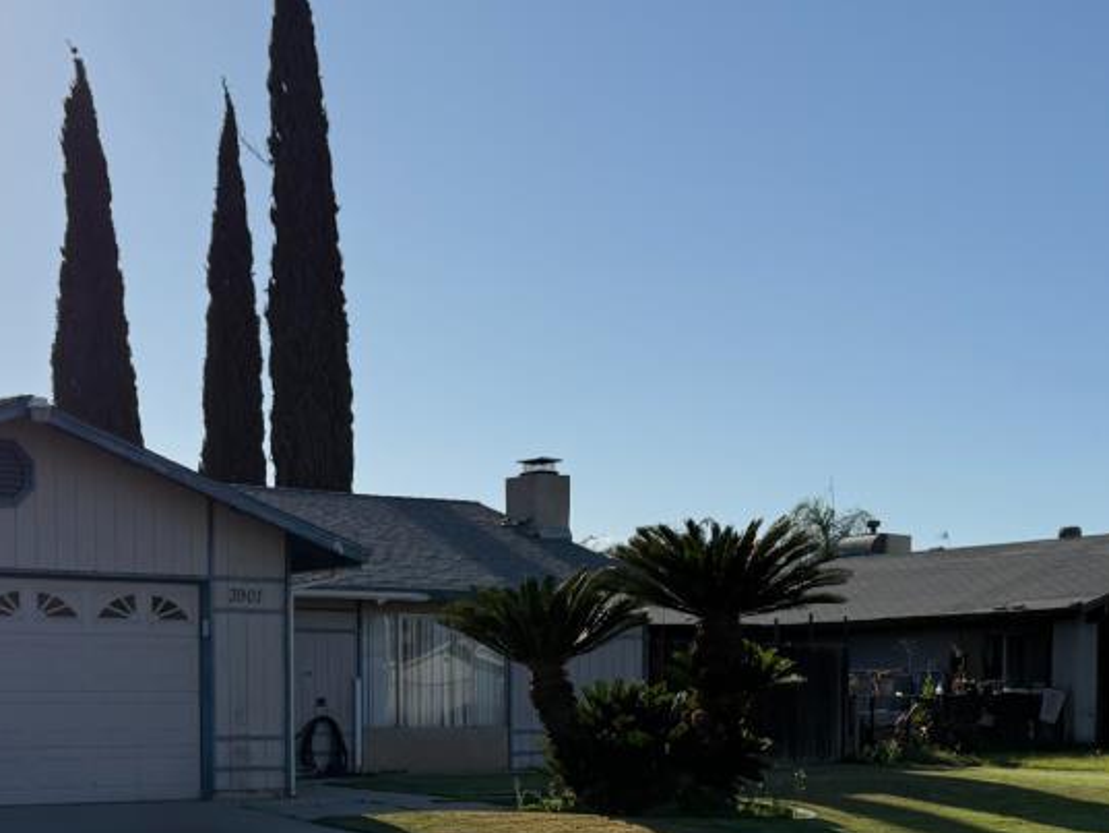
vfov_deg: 21.2
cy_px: 828
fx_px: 2147
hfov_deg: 28.8
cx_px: 407
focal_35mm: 67
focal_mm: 6.76
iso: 125
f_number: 1.78
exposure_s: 1/11905
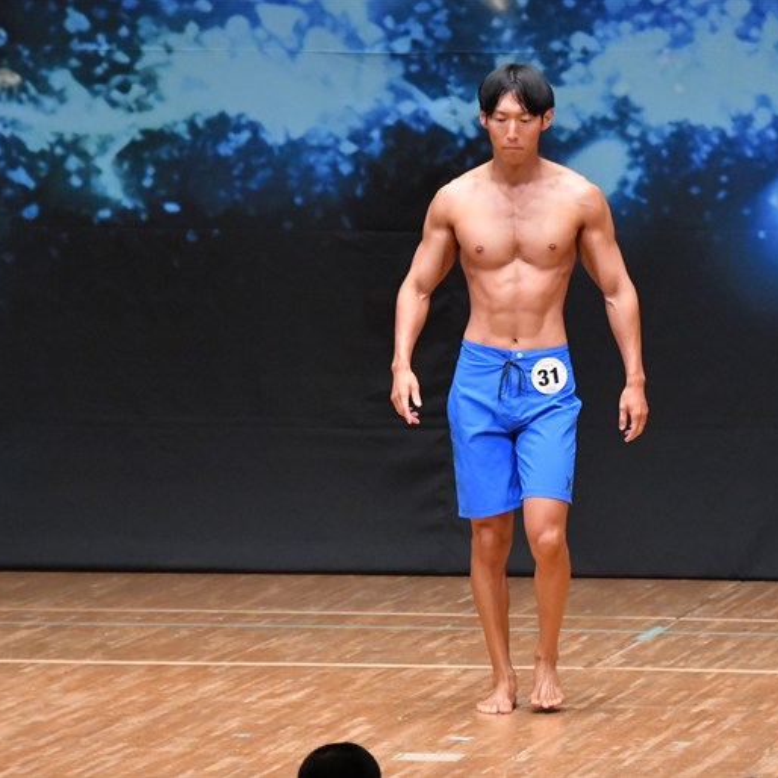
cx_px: 538
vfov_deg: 5.1
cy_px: 389
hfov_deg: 5.1
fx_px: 8798
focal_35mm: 346
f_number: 5.6
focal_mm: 180
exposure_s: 1/400
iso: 8000
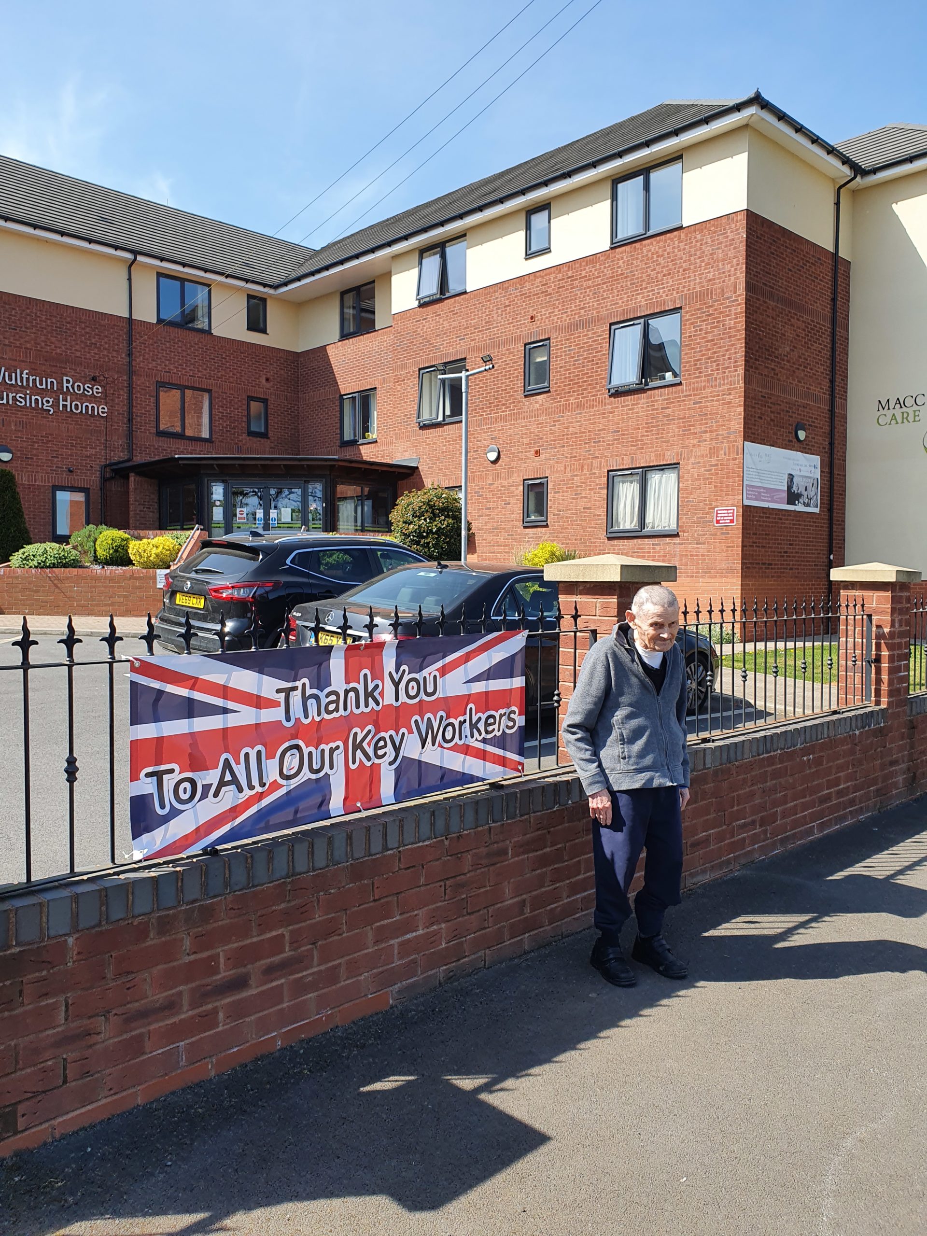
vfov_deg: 67.3
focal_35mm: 26
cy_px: 618
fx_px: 928
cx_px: 464
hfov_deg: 53.1
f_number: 2.4
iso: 50
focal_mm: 4.32
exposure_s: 1/886
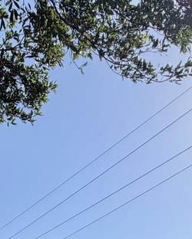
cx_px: 86
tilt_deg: +4.9
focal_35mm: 56
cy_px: 357
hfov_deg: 27.1
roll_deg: +1.6
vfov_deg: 25.4
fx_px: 397
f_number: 2.2
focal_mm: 2.22
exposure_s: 1/1050
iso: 25
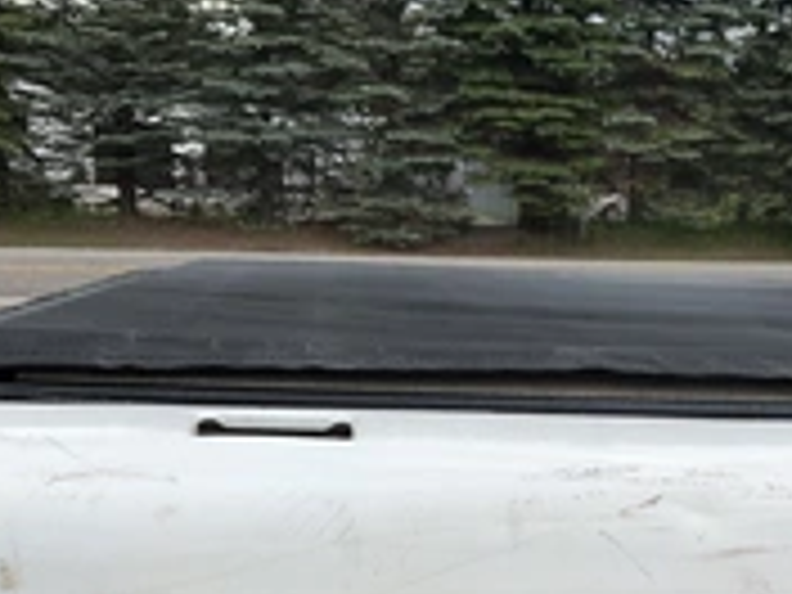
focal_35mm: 66
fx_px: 1510
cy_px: 634
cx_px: 585
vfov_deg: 21.3
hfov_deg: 29.0
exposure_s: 1/1035
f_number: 1.8
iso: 25
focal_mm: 3
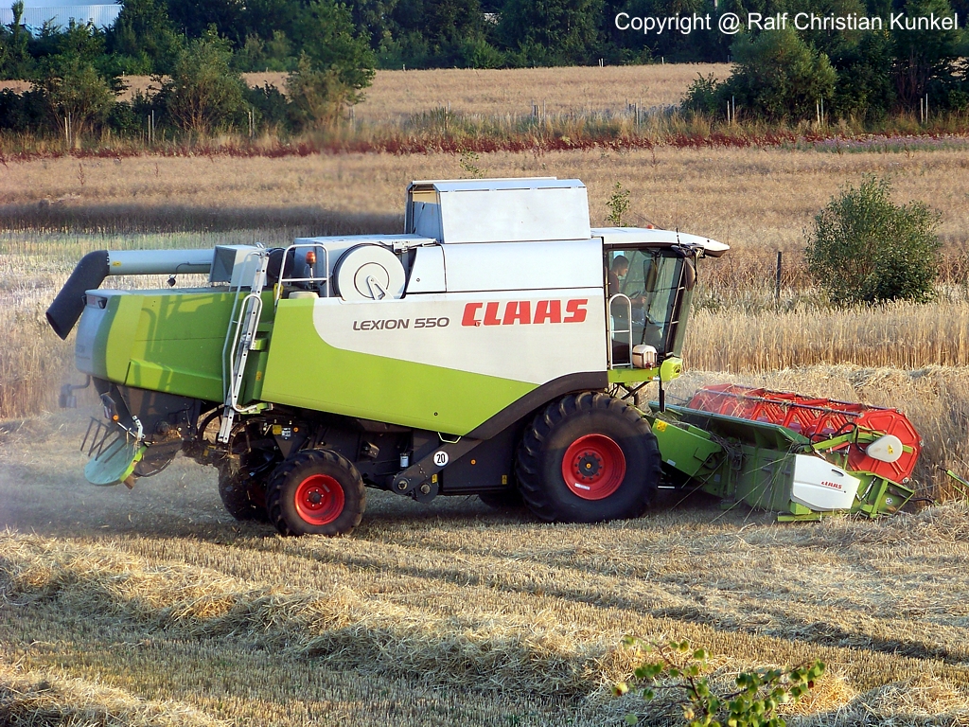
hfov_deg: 9.5
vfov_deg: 7.1
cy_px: 364
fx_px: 5851
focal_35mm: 209
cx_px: 484
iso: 70
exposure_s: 1/125
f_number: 3.6
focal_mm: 33.3
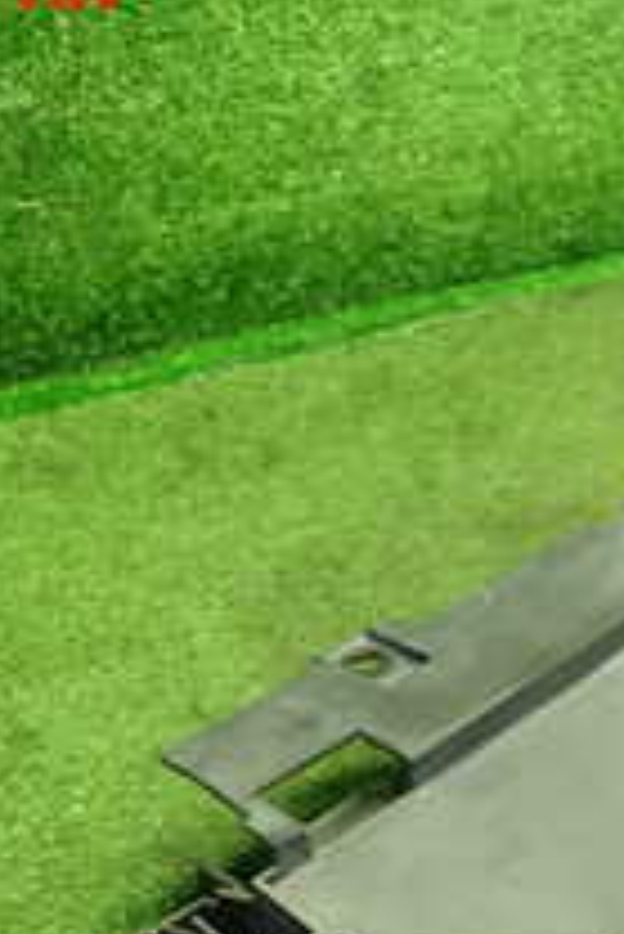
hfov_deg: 17.7
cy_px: 934
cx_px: 646
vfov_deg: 25.6
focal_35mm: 75
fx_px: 1947
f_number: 2
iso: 250
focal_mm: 4.5
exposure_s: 1/30
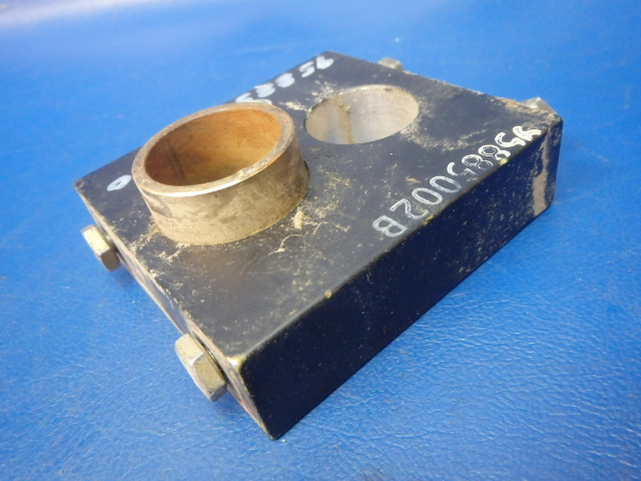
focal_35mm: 28
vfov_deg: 49.7
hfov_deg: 63.4
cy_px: 240
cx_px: 320
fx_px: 518
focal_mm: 5
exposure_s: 1/13
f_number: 3.9
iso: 800
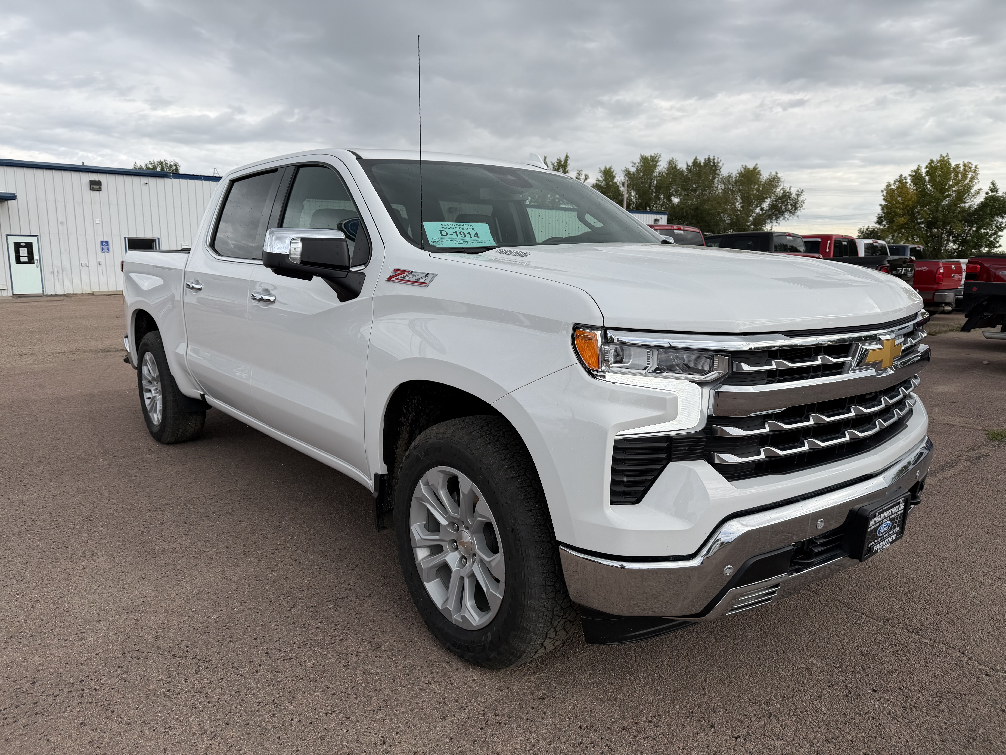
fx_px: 697
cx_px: 503
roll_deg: +0.4
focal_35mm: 24
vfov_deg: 56.8
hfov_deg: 71.6
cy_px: 378
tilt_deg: -9.4
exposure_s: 1/1727
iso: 80
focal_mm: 6.76
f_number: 1.78
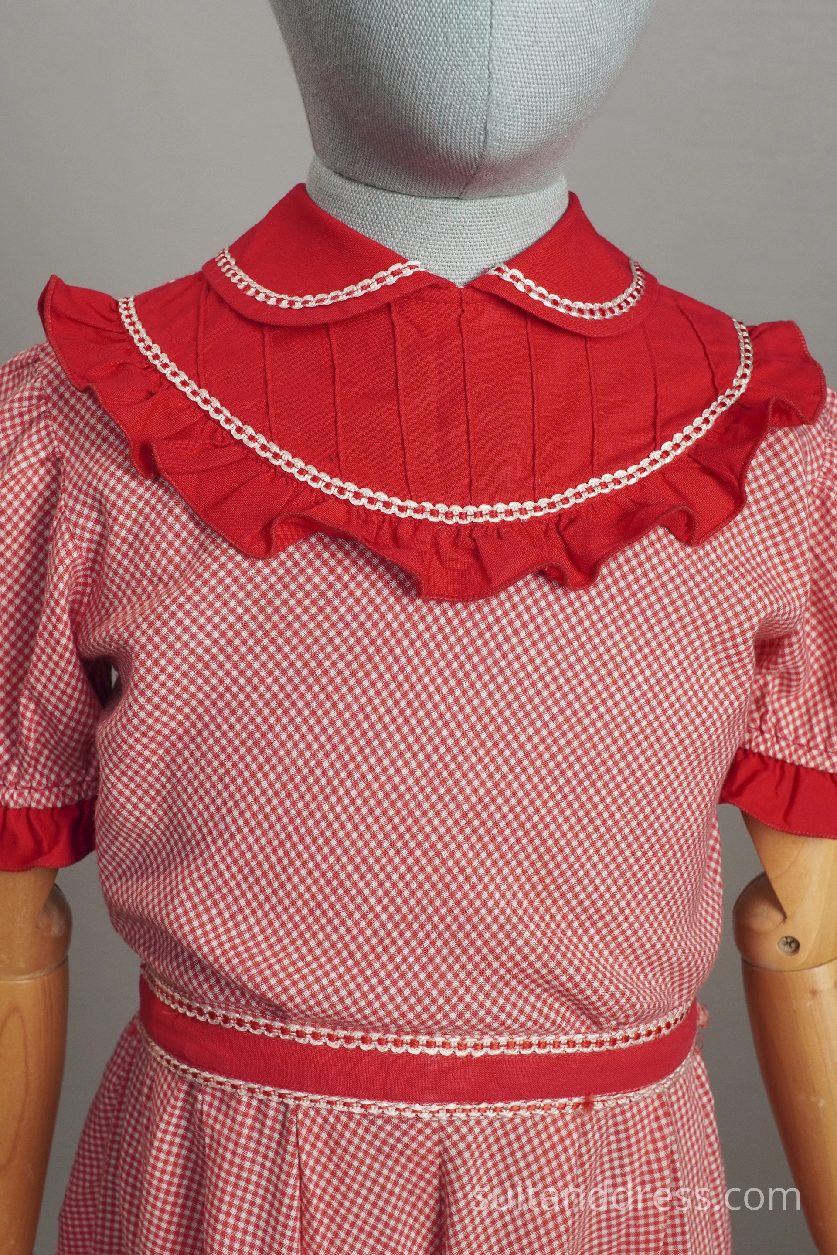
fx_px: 1674
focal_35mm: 48
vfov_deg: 41.1
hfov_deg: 28.1
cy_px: 628
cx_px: 418
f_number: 8
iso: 400
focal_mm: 32
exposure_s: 1/50
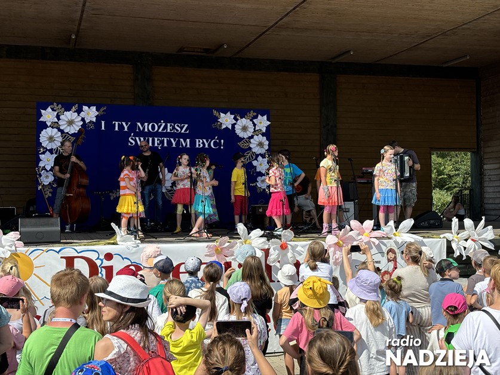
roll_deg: +0.6
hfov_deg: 36.8
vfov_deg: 28.0
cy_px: 188
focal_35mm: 52
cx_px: 250
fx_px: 751
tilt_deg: +1.2
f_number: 1.6
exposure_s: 1/2288
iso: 40
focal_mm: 5.96
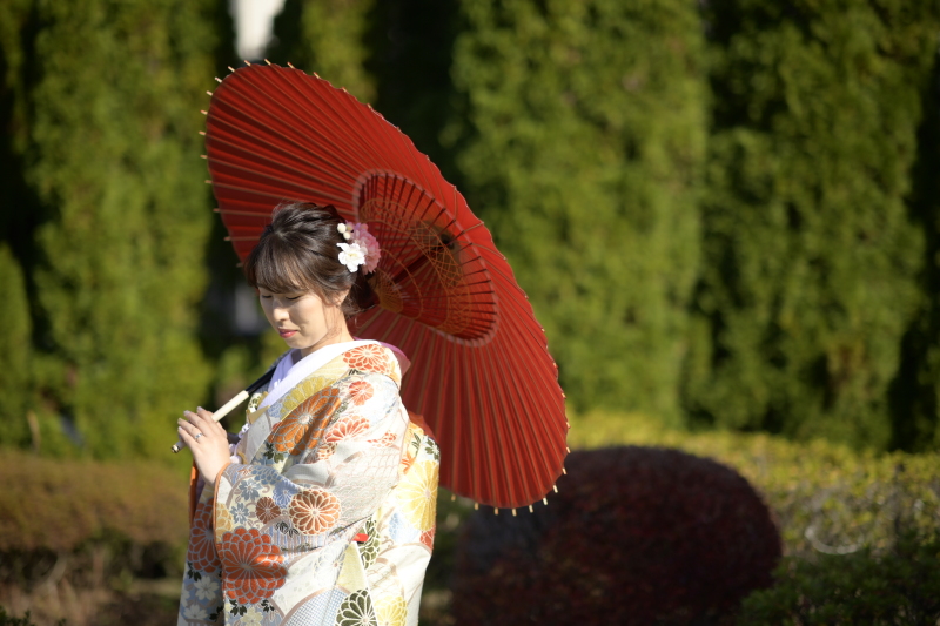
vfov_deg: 16.1
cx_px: 470
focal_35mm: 85
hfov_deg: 23.9
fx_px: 2219
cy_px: 313
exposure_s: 1/6400
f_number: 1.6
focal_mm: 85
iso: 100
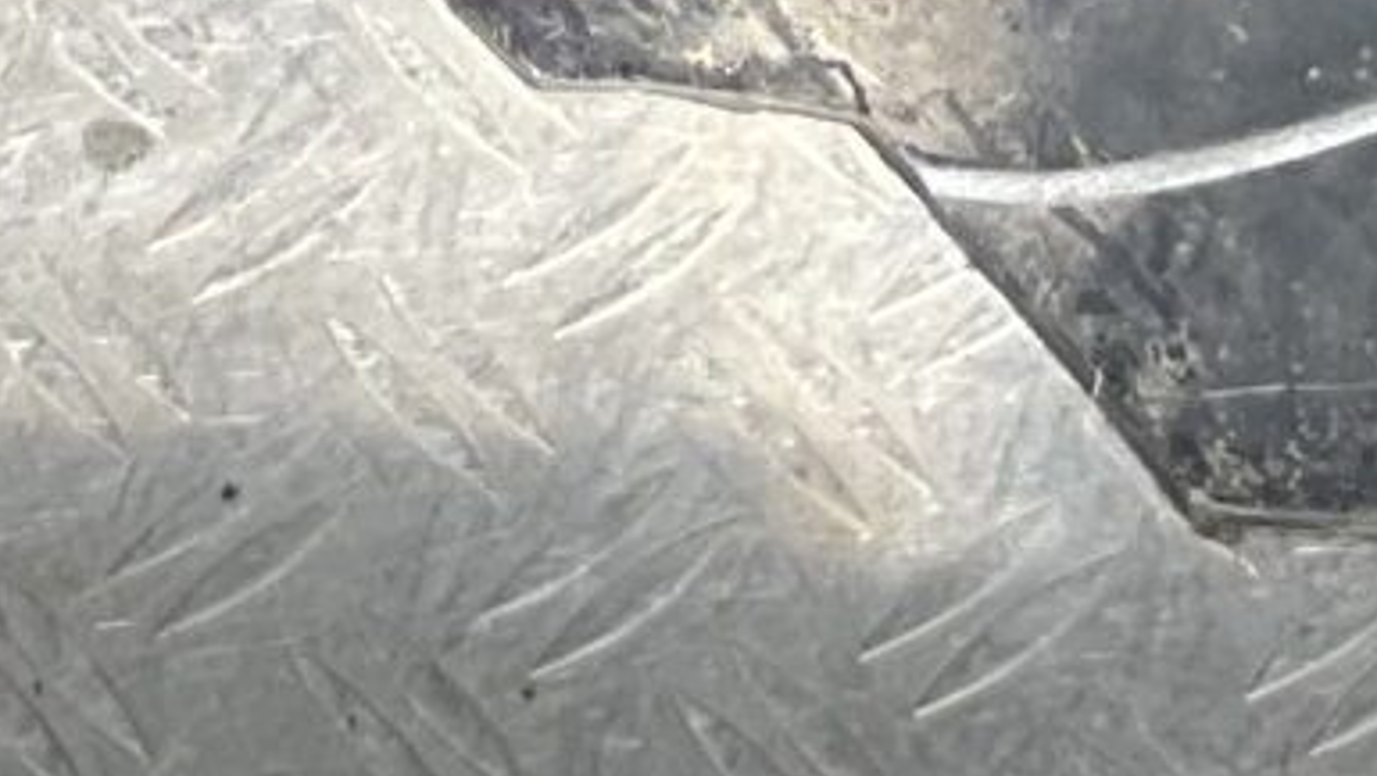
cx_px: -608
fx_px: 7671
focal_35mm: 210
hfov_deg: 10.0
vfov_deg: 5.1
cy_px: -2510
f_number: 1.8
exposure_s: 1/314
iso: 16
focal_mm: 3
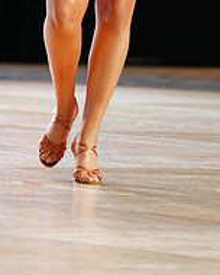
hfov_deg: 2.8
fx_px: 4509
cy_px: -117
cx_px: 17
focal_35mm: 554
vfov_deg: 3.5
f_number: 4
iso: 2500
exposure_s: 1/250
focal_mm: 193
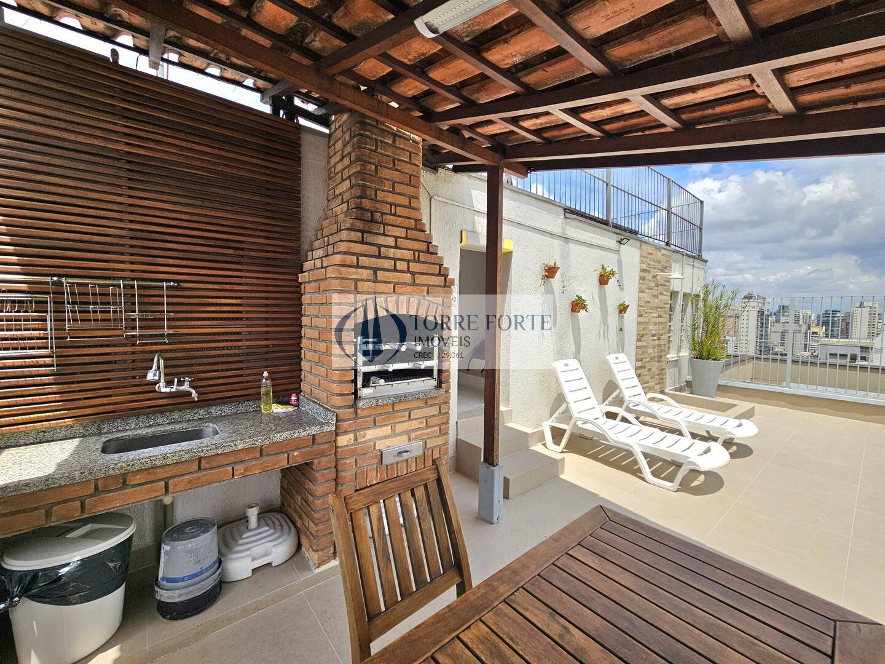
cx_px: 442
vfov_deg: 89.9
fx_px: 332
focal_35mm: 13
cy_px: 332
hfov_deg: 106.2
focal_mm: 2.2
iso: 50
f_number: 2.2
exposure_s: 1/2000
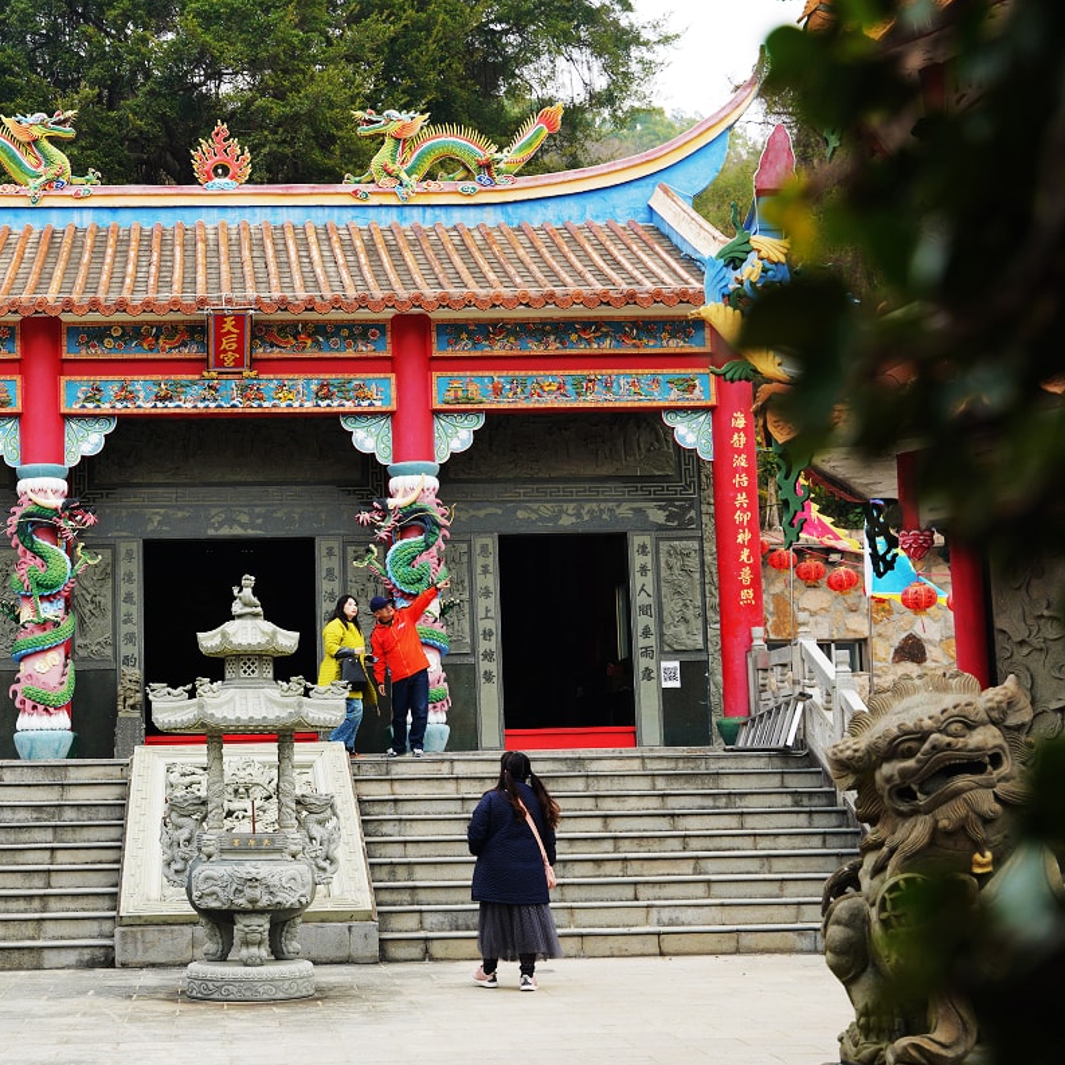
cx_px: 271
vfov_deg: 31.6
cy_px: 536
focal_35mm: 54
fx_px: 1880
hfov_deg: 31.1
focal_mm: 42
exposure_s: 1/160
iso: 125
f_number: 4
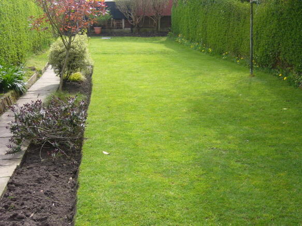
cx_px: 151
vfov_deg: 32.2
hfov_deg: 42.1
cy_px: 113
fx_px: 393
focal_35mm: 45
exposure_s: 1/160
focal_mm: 7.5
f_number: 3.2
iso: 80
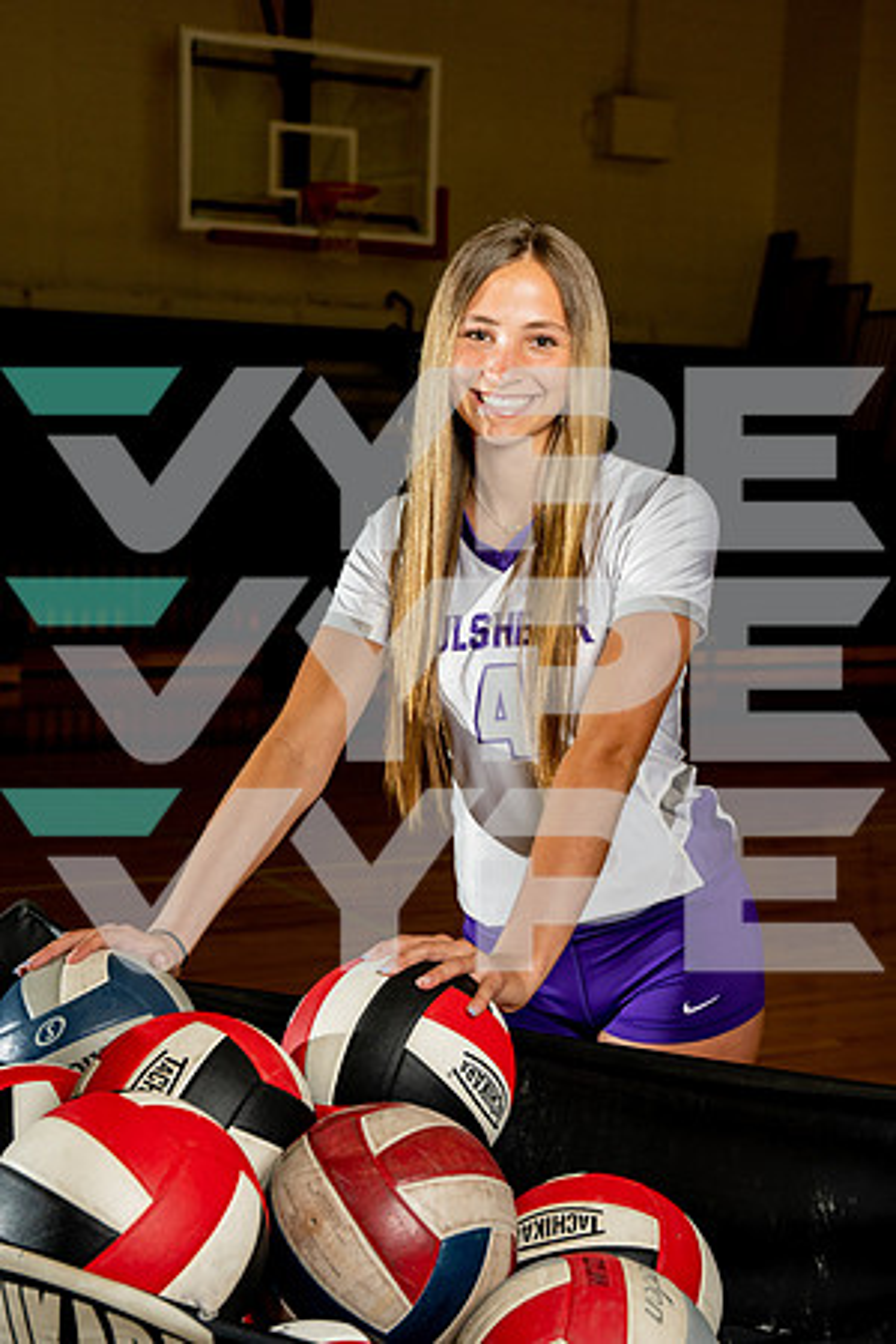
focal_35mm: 60
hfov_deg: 22.6
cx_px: 448
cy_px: 672
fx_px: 2240
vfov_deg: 33.4
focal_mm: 60
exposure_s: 1/250
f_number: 7.1
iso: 400
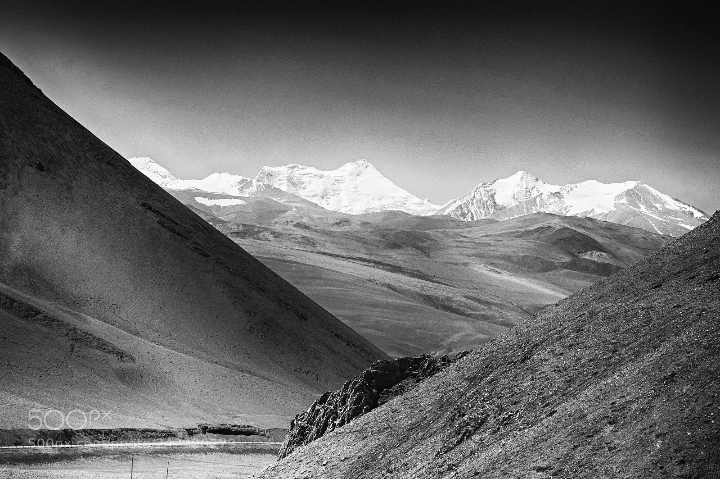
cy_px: 240
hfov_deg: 24.2
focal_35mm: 84
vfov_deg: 16.2
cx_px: 360
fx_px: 1678
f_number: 9
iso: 640
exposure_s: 1/2000
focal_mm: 56
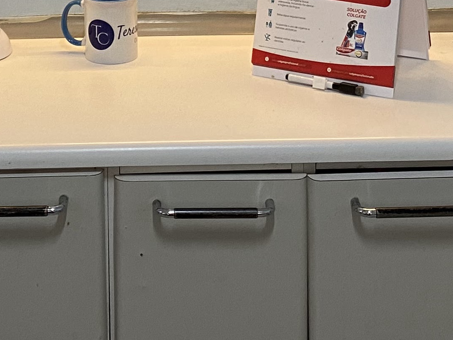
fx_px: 1270
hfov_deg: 20.0
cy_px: -244
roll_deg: +1.5
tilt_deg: -5.5
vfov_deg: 13.8
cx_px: 96
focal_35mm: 97
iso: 160
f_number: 1.8
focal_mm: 4.25
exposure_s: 1/60
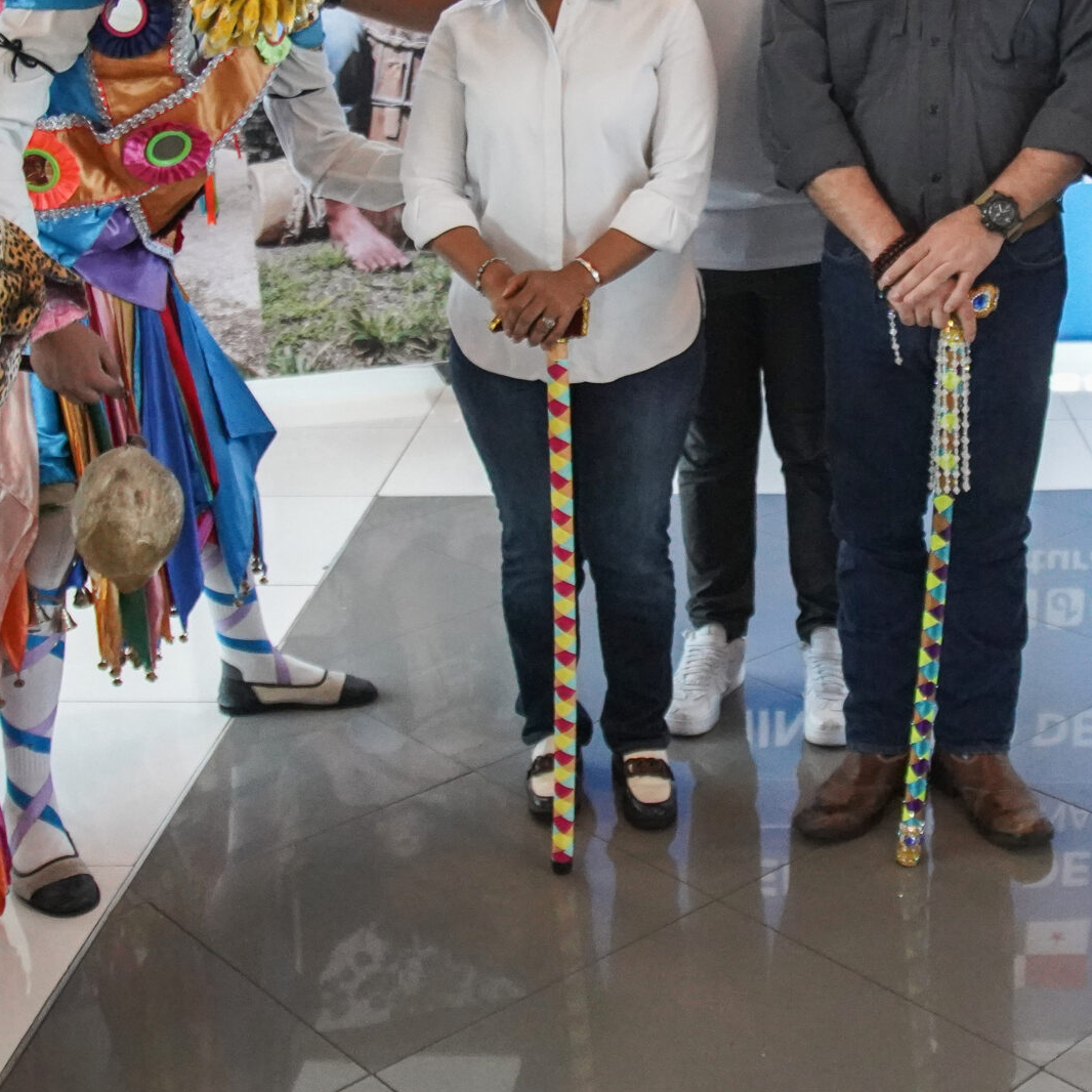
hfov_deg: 34.1
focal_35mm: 49
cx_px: 789
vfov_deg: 34.1
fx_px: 1749
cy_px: 298
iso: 8000
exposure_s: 1/320
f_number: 4
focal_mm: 24
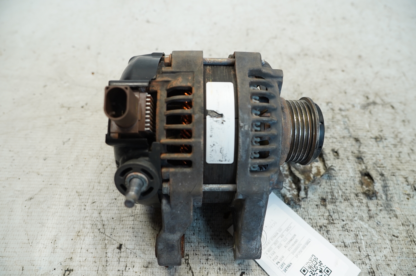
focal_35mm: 24
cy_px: 138
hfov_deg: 73.8
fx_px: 277
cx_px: 208
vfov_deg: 53.0
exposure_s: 1/160
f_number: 4
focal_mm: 16
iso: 640
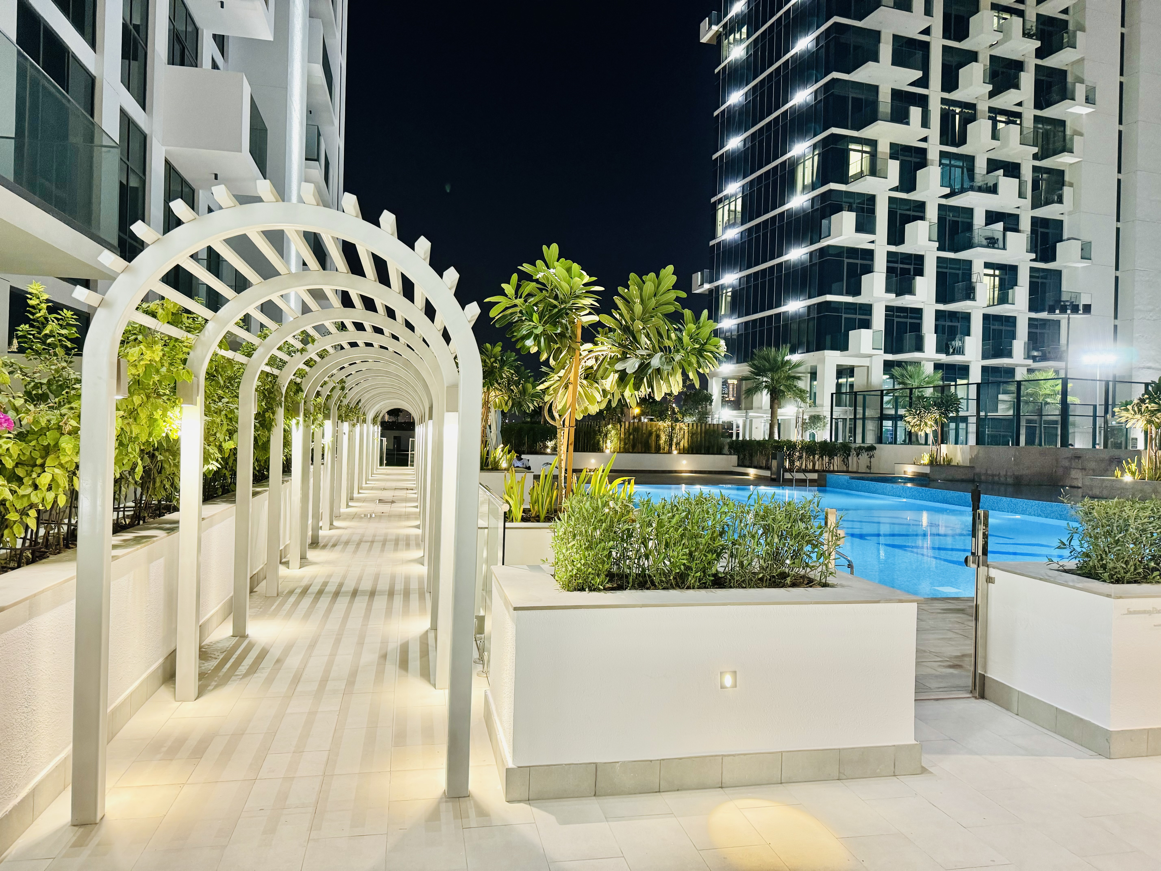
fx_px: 805
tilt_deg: +0.3
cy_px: 436
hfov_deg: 71.6
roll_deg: -2.0
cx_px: 580
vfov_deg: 56.8
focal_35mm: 24
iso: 320
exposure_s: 1/50
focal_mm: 6.76
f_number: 1.78
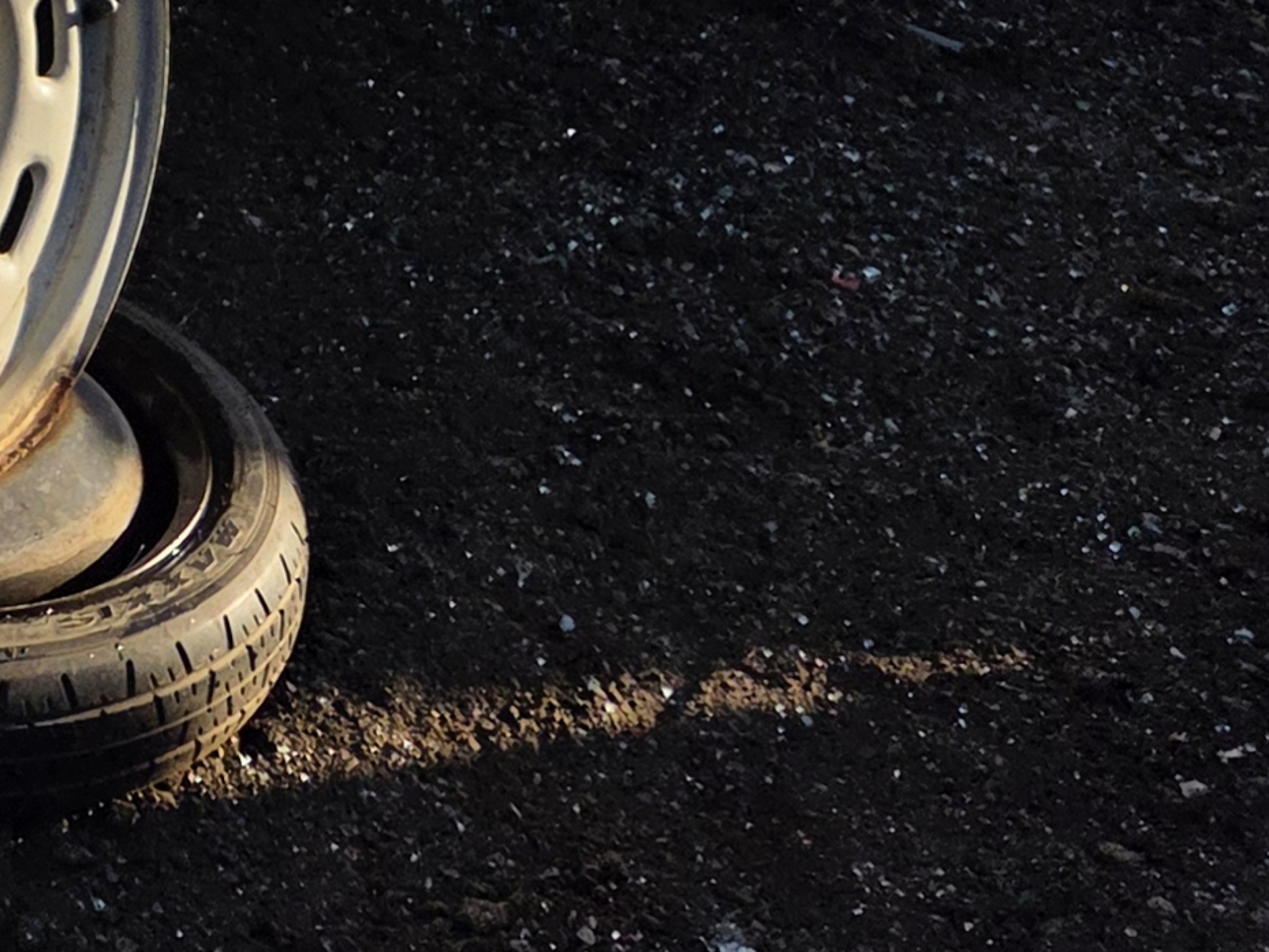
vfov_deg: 13.3
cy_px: -836
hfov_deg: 17.5
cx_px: -713
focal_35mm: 99
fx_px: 3630
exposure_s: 1/6032
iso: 80
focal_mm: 5.4
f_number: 1.8
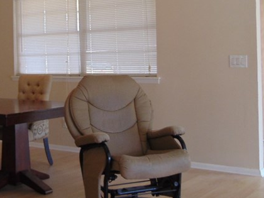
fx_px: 465
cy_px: 60
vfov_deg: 23.9
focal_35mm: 61
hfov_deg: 31.0
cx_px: 58
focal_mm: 4.5
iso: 100
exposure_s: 1/30
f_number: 3
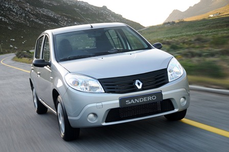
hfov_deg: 30.5
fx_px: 420
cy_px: 76
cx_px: 114
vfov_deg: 20.6
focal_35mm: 66
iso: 200
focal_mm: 44
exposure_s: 1/25
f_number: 7.1
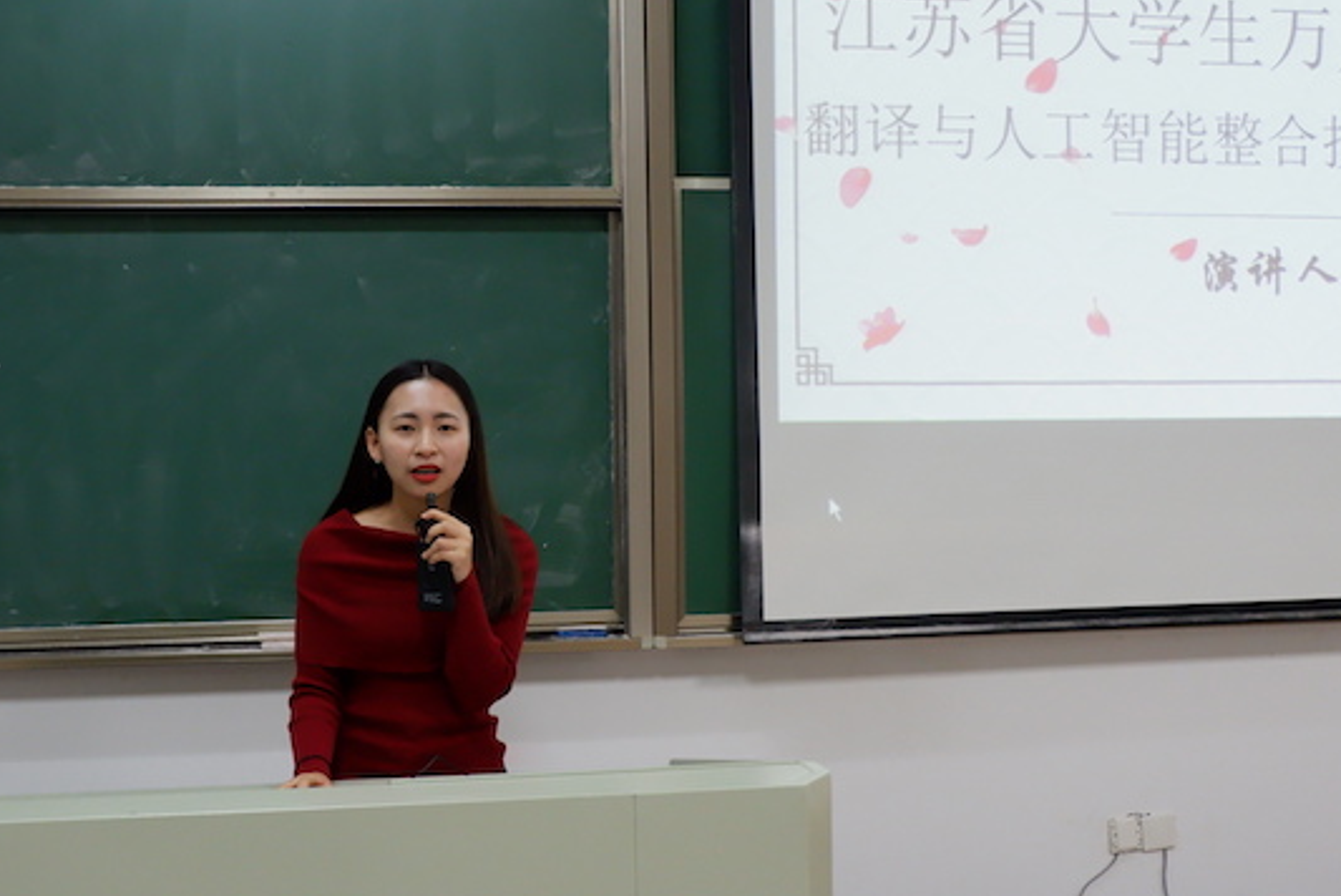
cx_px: 483
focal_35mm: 36
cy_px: 458
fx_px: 1342
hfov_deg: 52.4
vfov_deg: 36.9
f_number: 4
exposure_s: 1/70
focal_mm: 16
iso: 1600
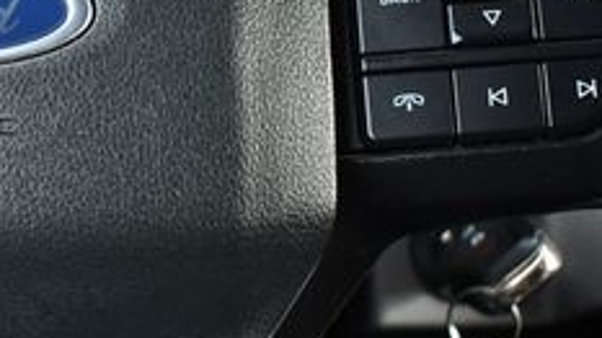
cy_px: 77
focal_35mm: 115
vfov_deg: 10.5
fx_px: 1835
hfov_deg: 18.0
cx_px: -49
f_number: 4
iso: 1250
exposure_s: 1/125
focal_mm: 27
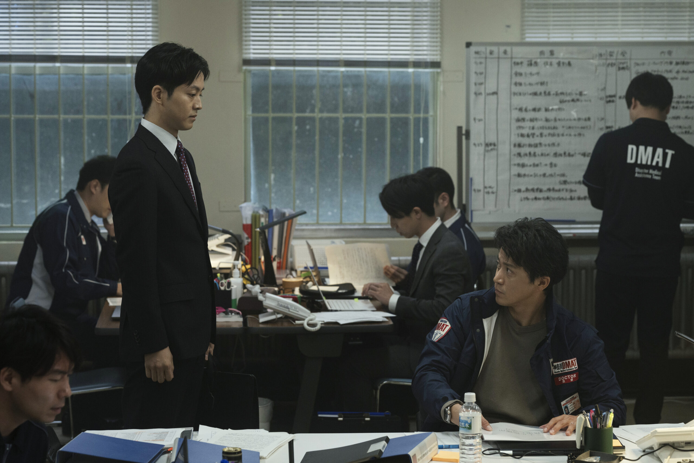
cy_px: 232
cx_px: 347
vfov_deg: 13.8
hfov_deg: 20.6
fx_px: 1908
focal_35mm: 99
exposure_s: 1/160
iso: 3200
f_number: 5
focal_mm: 99
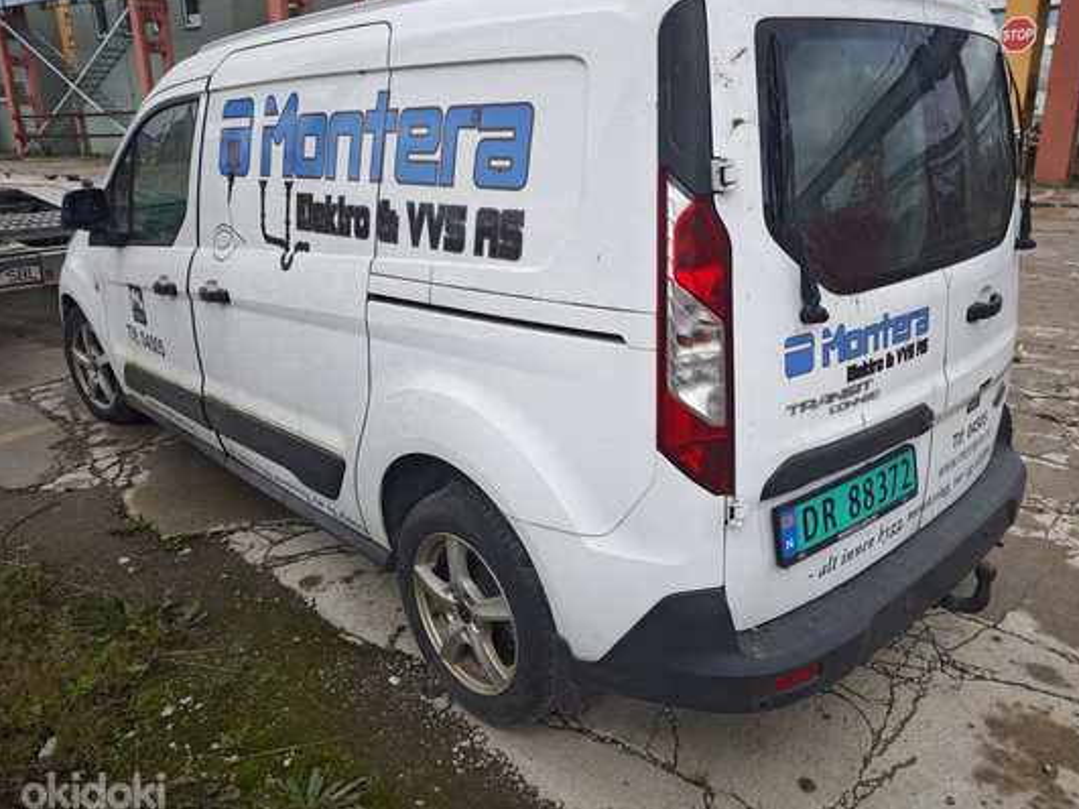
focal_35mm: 26
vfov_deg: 53.0
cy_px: 404
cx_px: 573
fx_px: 810
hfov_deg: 67.3
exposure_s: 1/847
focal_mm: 6.55
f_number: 1.6
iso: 50
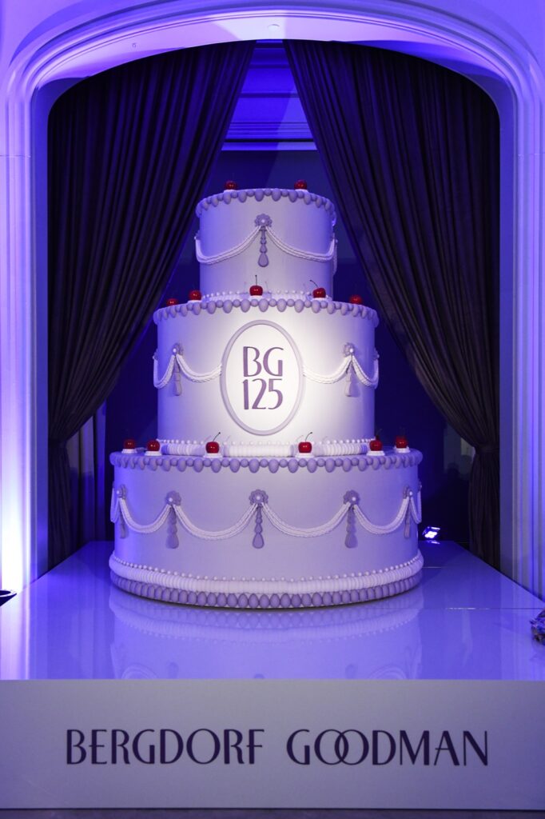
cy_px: 410
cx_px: 272
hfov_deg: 37.8
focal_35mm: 35
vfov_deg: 54.4
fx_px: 795
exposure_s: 1/100
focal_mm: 35
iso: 3200
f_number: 5.6
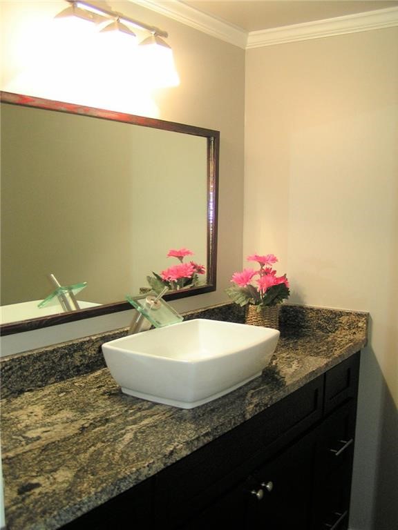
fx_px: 583
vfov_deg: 49.0
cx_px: 199
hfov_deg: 37.7
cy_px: 265
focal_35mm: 38
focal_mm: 5.8
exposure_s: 1/40
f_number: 2.8
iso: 125
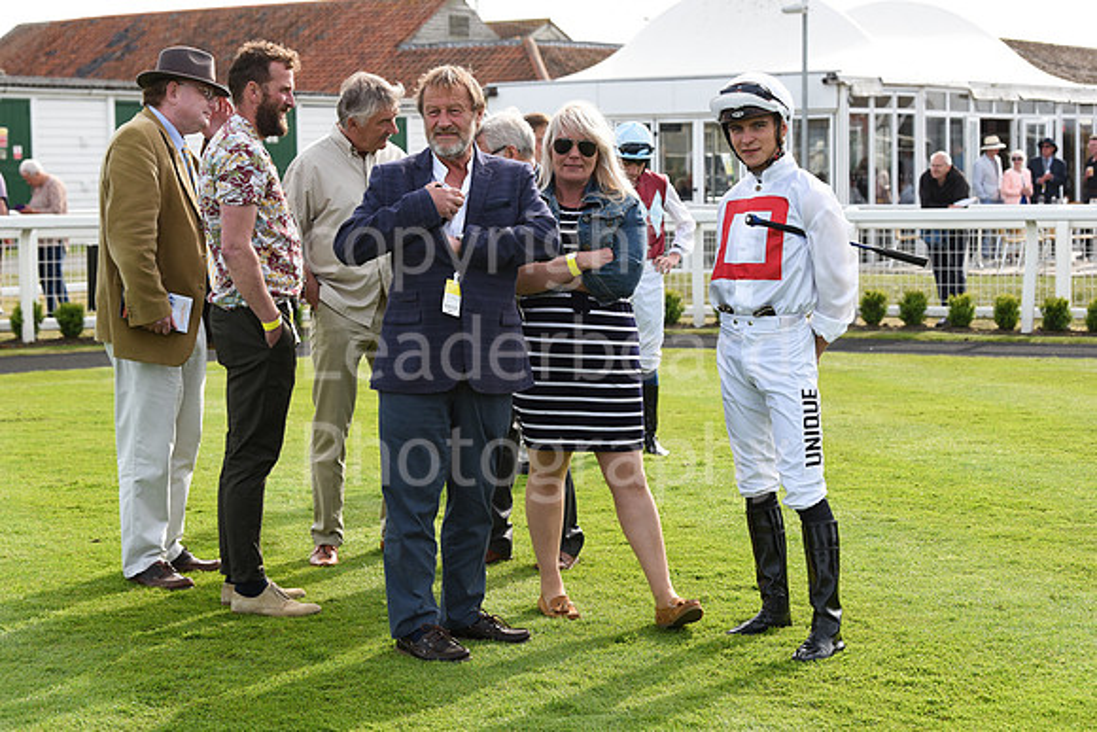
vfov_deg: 18.9
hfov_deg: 28.1
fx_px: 2194
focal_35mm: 72
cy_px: 366
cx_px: 548
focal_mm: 72
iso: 400
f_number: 5.6
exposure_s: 1/800
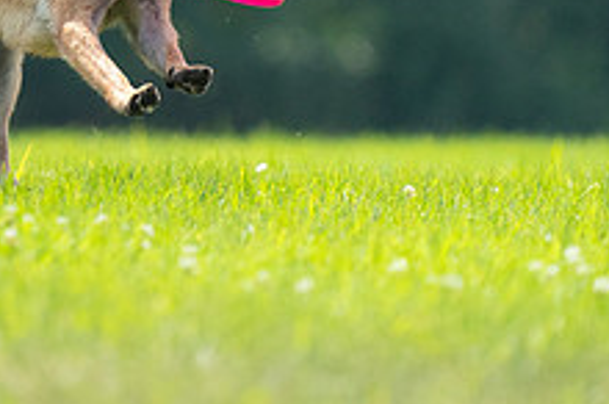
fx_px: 21807
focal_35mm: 1291
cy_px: -101
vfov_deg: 1.1
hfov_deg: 1.6
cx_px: 47
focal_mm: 489
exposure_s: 1/4000
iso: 2500
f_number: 6.3
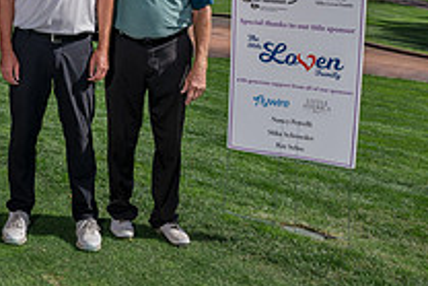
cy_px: -22
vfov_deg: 19.6
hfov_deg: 26.8
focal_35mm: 67
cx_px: -80
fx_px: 797
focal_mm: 24
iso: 250
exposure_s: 1/2000
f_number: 4.5
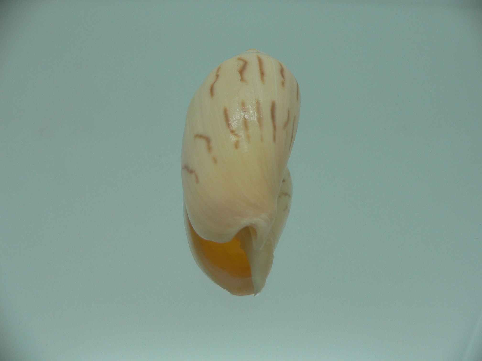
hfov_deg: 52.6
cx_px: 241
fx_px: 487
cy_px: 180
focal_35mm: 35
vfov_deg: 40.7
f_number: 2.8
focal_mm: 4.6
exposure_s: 1/80
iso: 80
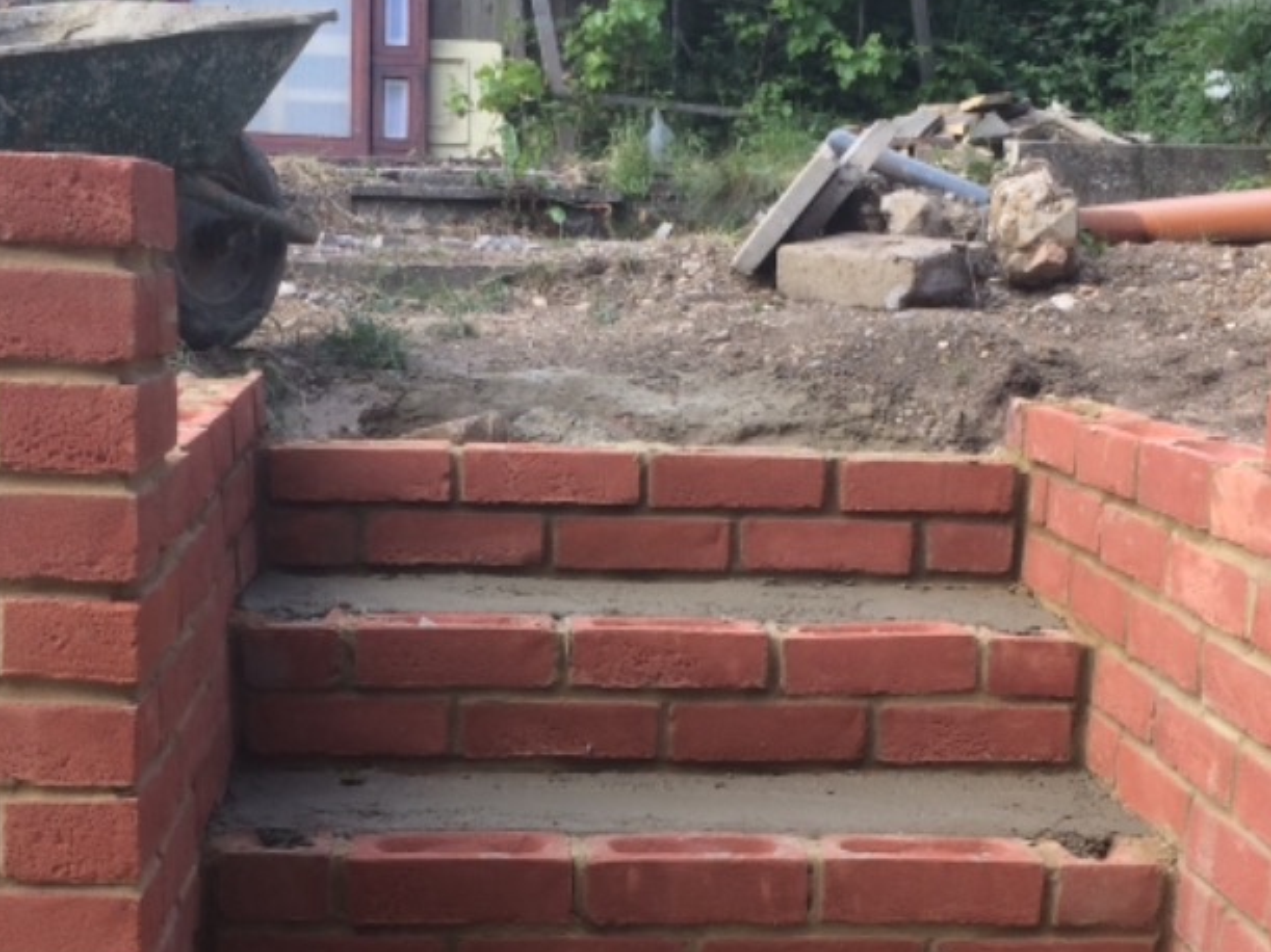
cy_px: 715
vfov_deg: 25.3
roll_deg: -0.3
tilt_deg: -12.8
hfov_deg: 33.8
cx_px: 657
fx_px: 2092
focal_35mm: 57
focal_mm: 4.15
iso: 32
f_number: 2.2
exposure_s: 1/373
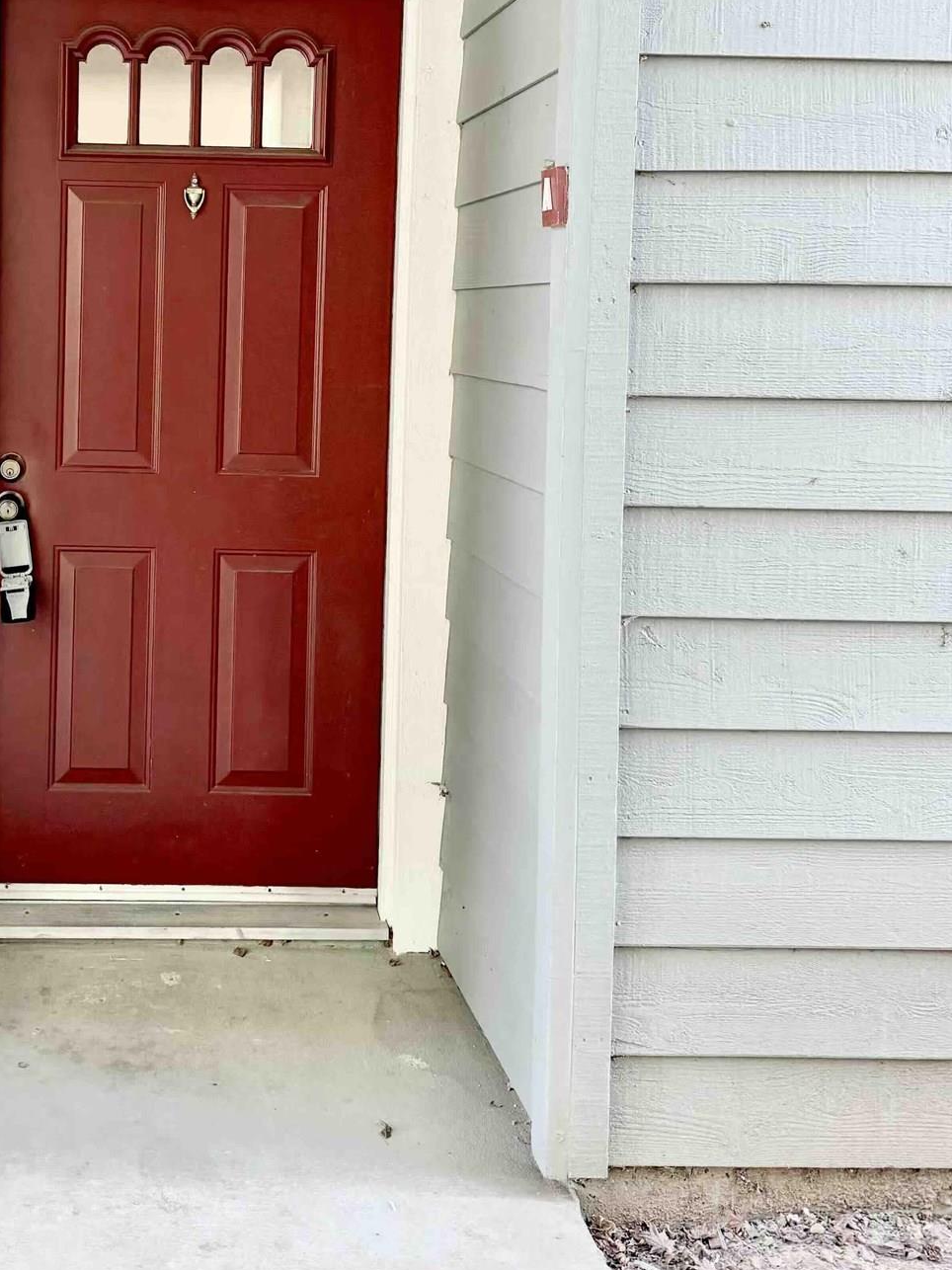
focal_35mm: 43
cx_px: 156
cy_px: 375
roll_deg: -0.5
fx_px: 1577
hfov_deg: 32.4
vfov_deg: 42.9
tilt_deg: -2.3
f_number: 1.78
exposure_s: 1/121
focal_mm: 6.76
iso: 160
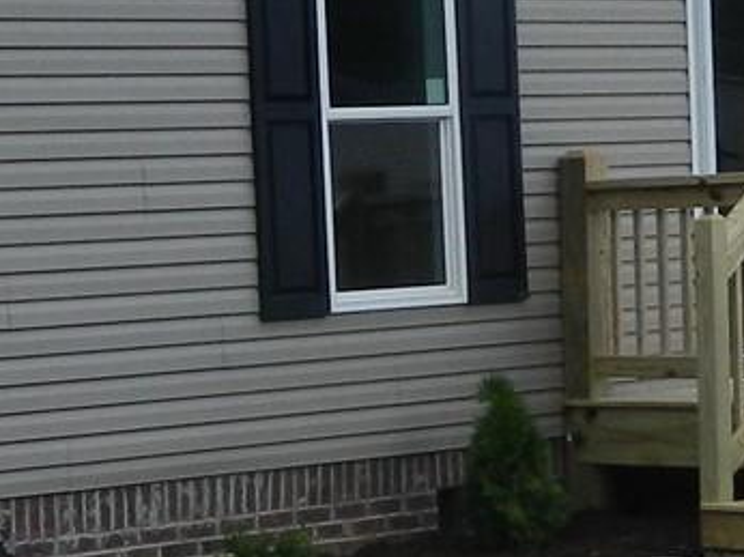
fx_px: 3179
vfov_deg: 10.0
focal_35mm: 148
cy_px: 441
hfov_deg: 13.1
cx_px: -71
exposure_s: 1/320
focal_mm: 4.5
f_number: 3.1
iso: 80
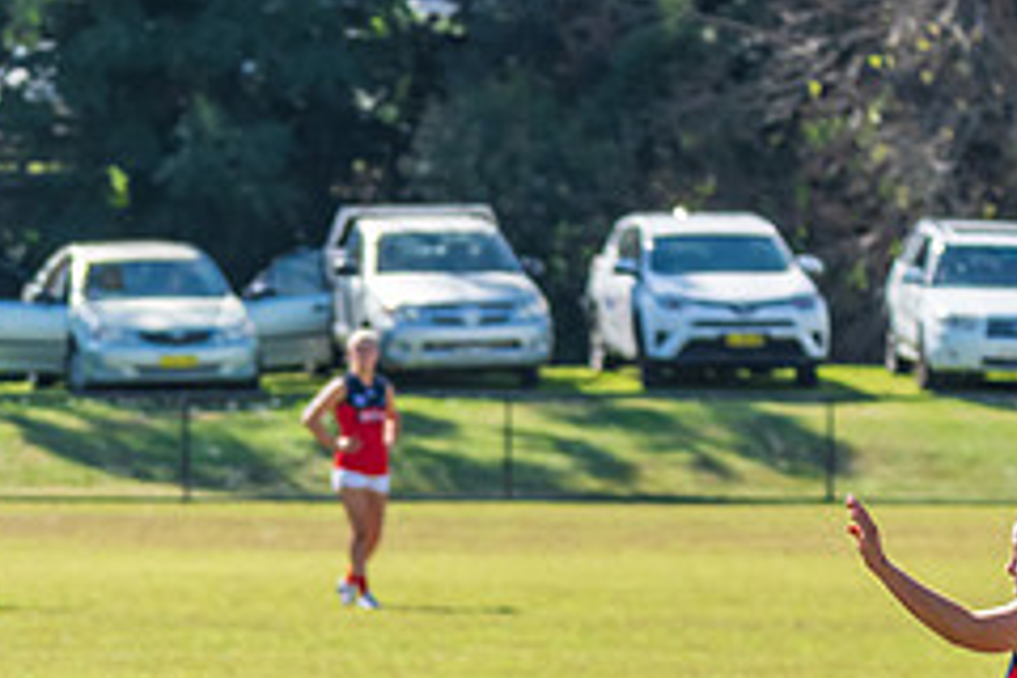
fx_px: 15056
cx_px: -405
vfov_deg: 2.6
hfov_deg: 3.9
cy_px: 784
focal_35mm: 533
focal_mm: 170
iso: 800
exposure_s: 1/2000
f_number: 6.3
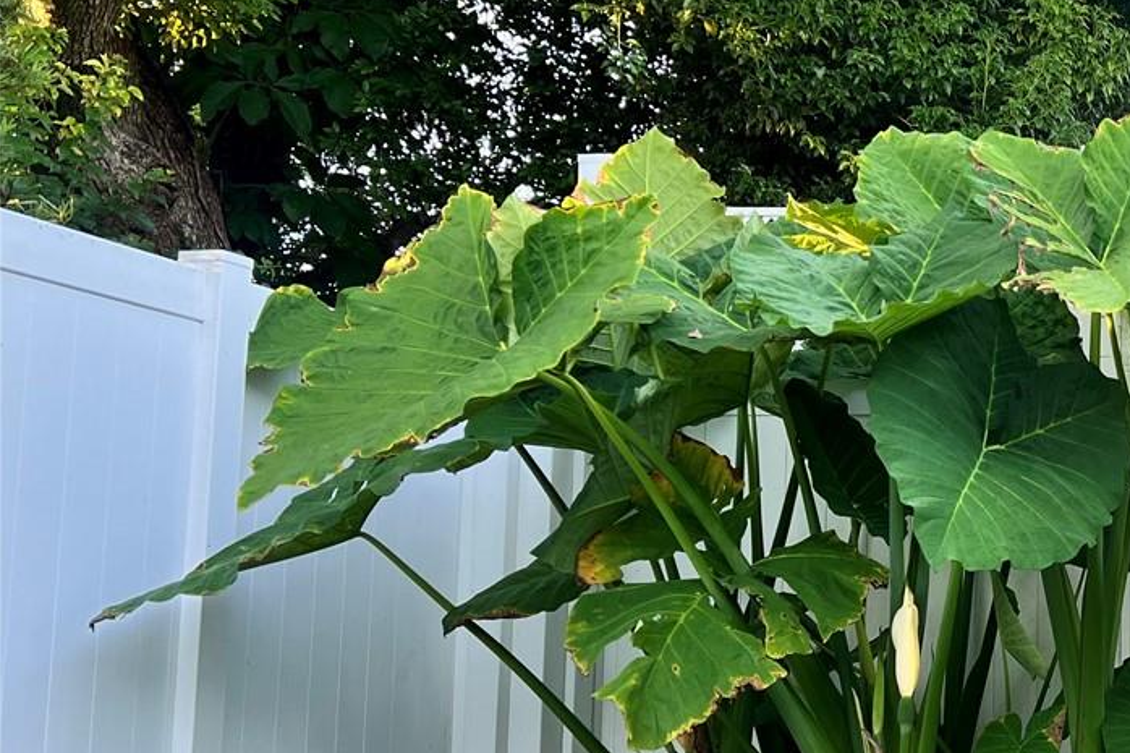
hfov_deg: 28.8
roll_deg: +0.1
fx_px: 1946
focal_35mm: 62
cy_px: 442
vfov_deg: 21.9
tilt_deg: +5.6
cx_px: 1294
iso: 50
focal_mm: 5.7
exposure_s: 1/150
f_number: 1.5
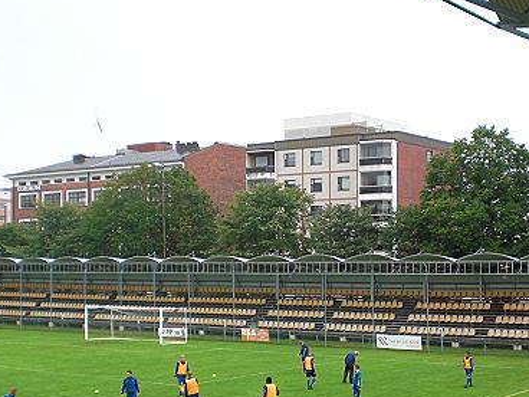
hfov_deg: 31.2
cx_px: 298
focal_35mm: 62
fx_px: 947
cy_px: 257
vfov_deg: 23.6
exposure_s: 1/80
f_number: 3.1
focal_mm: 6.3
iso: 100
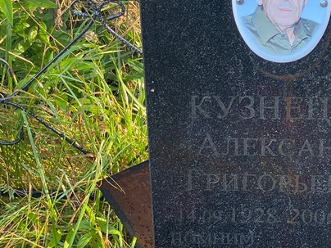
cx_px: 297
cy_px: 178
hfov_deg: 18.8
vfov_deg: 14.3
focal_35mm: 103
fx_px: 985
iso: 80
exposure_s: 1/121
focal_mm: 6
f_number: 2
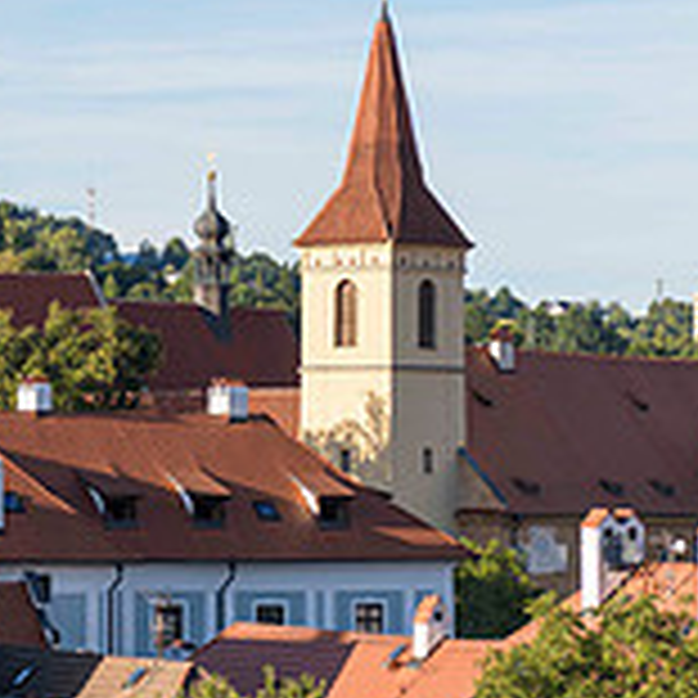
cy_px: 307
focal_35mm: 222
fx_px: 5064
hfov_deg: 7.8
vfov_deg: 7.9
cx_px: -59
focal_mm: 70
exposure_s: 1/400
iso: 64
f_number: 5
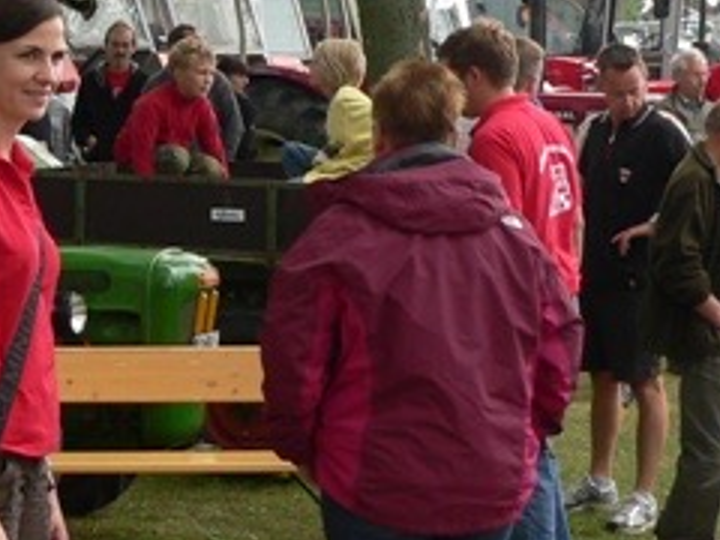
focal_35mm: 120
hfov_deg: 16.3
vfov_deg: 12.3
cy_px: 177
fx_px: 2496
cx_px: 138
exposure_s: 1/100
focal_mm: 6
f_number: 3.3
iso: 80
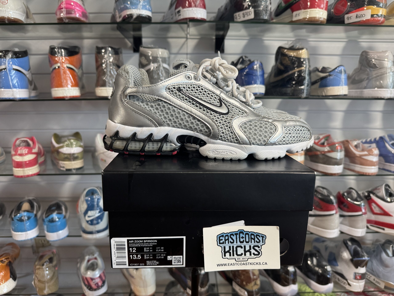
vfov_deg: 56.8
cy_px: 148
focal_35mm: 24
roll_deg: +0.6
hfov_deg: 71.6
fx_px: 273
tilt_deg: -12.5
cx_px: 197
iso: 200
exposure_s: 1/60
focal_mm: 6.76
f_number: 1.78
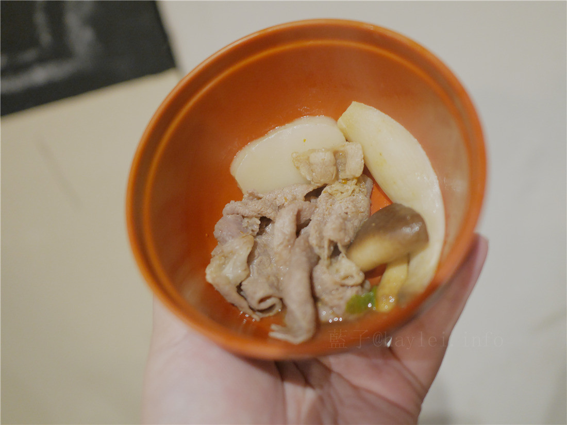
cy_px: 212
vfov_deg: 46.8
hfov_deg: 60.0
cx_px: 284
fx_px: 491
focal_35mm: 30
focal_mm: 15
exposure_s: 1/60
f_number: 1.7
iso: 1000
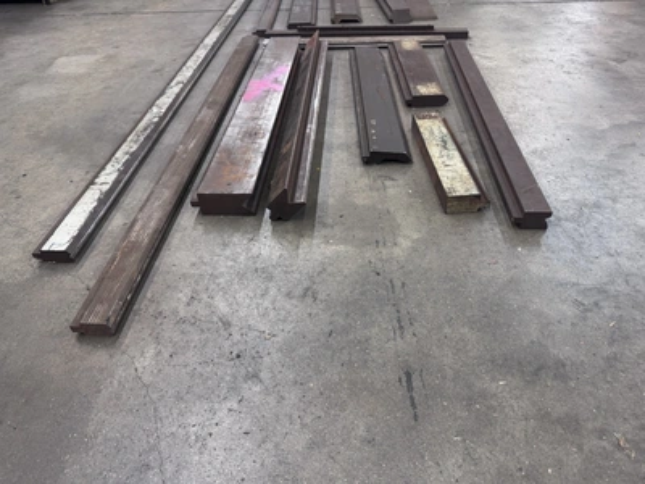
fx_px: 447
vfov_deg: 56.8
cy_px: 242
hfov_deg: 71.6
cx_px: 322
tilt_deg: -40.7
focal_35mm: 24
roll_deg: +3.1
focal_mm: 6.76
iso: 125
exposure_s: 1/60
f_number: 1.78
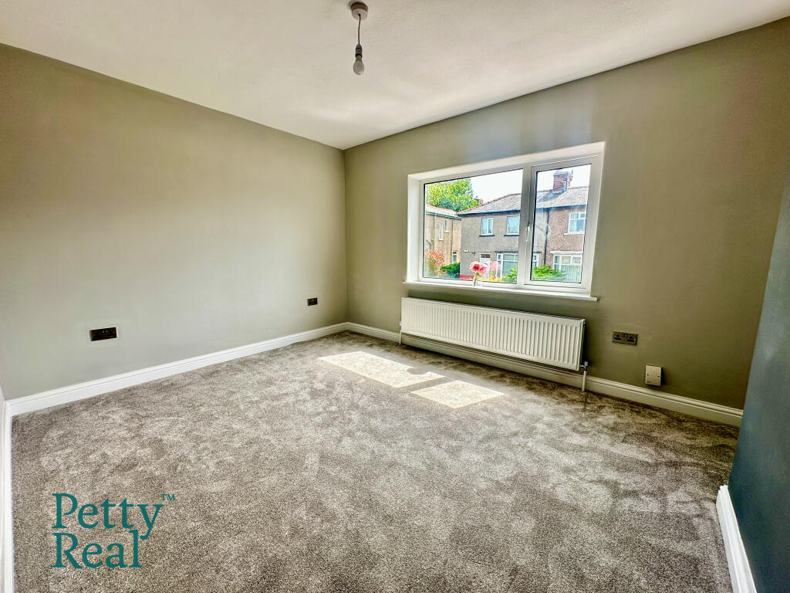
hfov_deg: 102.1
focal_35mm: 14
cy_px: 296
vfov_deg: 85.7
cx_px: 395
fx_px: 320
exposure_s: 1/194
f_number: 2.2
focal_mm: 2.22
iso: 40
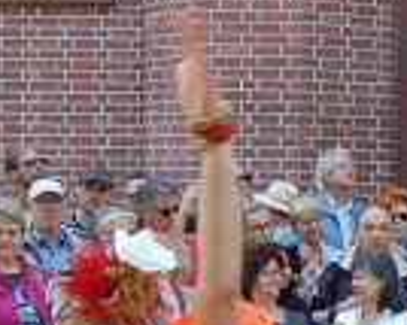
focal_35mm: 194
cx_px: 595
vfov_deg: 7.9
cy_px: 349
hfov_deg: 9.7
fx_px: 2333
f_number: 5.6
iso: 280
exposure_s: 1/125
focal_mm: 23
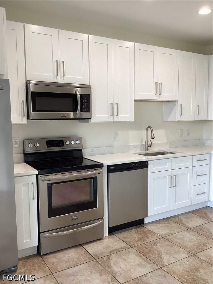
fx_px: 254
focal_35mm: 31
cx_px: 106
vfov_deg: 58.4
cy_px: 142
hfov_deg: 45.4
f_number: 2.4
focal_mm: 3.3
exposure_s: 1/120
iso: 80
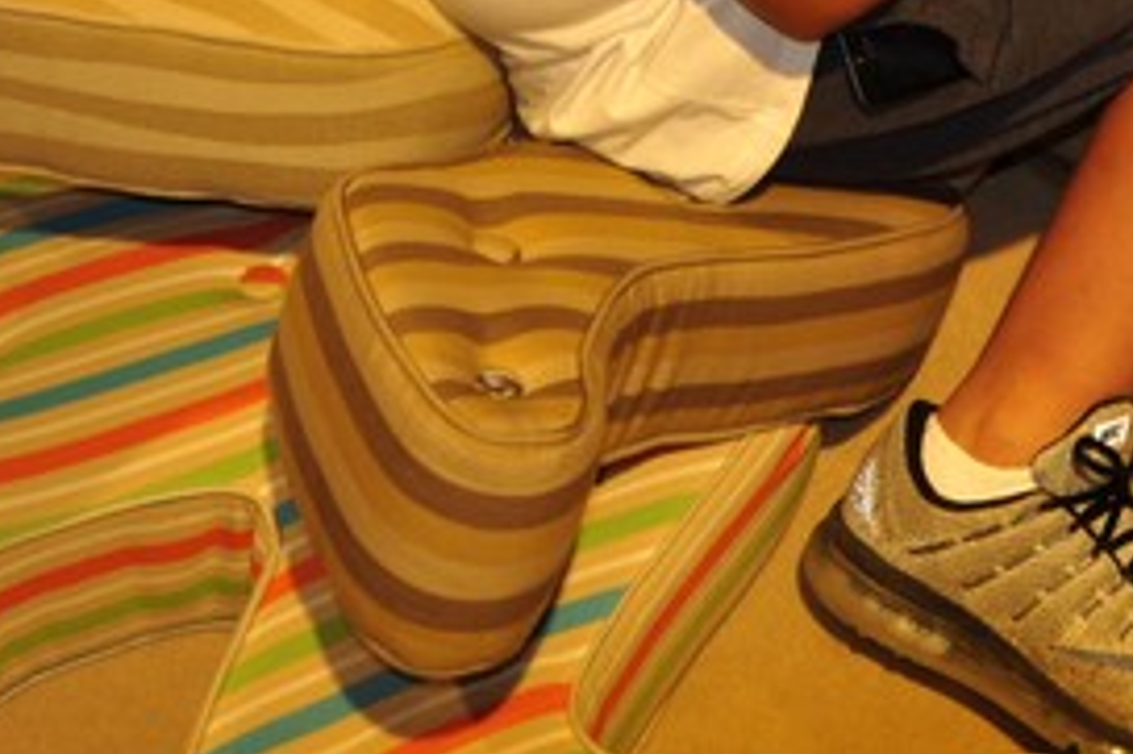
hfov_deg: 25.1
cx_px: 946
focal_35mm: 79
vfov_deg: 15.2
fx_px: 2485
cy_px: -550
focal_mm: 14
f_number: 4.8
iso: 200
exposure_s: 1/15
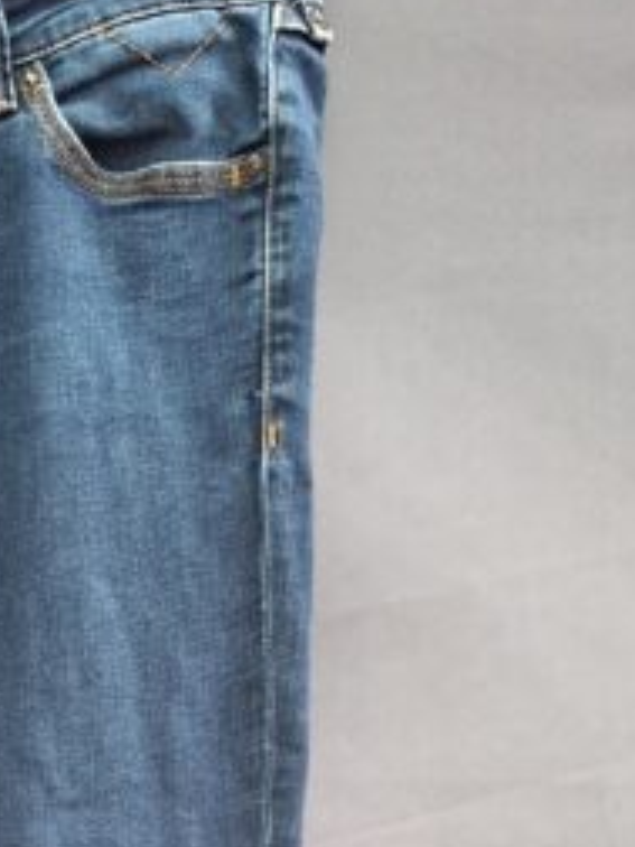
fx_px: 1785
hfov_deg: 18.8
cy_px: 1139
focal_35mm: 73
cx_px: -171
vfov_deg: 23.2
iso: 400
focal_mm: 5.54
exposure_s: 1/30
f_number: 1.8
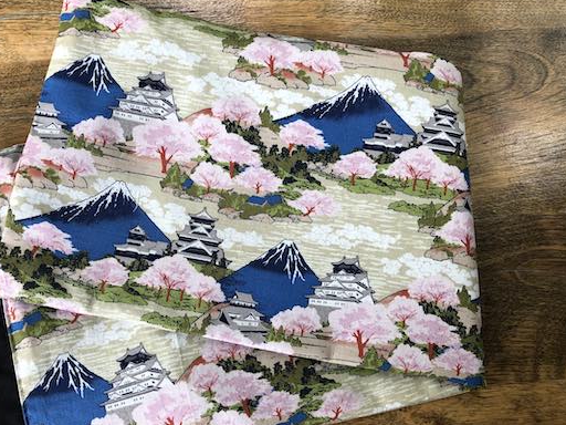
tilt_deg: -83.8
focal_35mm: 35
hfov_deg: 52.4
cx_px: 235
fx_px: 572
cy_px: 232
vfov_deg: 40.7
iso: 40
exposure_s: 1/120
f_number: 1.8
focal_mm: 3.99
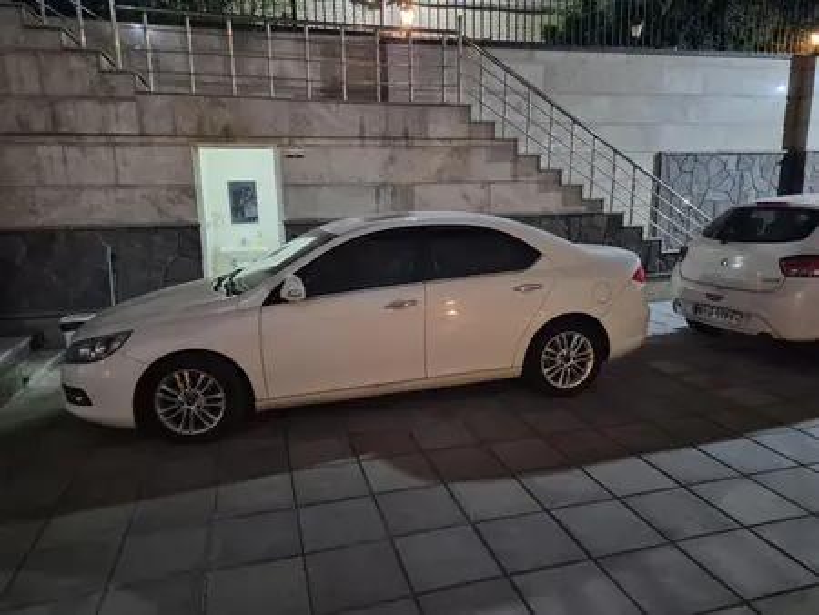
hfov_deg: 73.9
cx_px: 410
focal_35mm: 23
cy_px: 308
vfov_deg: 58.9
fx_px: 544
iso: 1250
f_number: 1.8
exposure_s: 1/33
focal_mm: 5.4
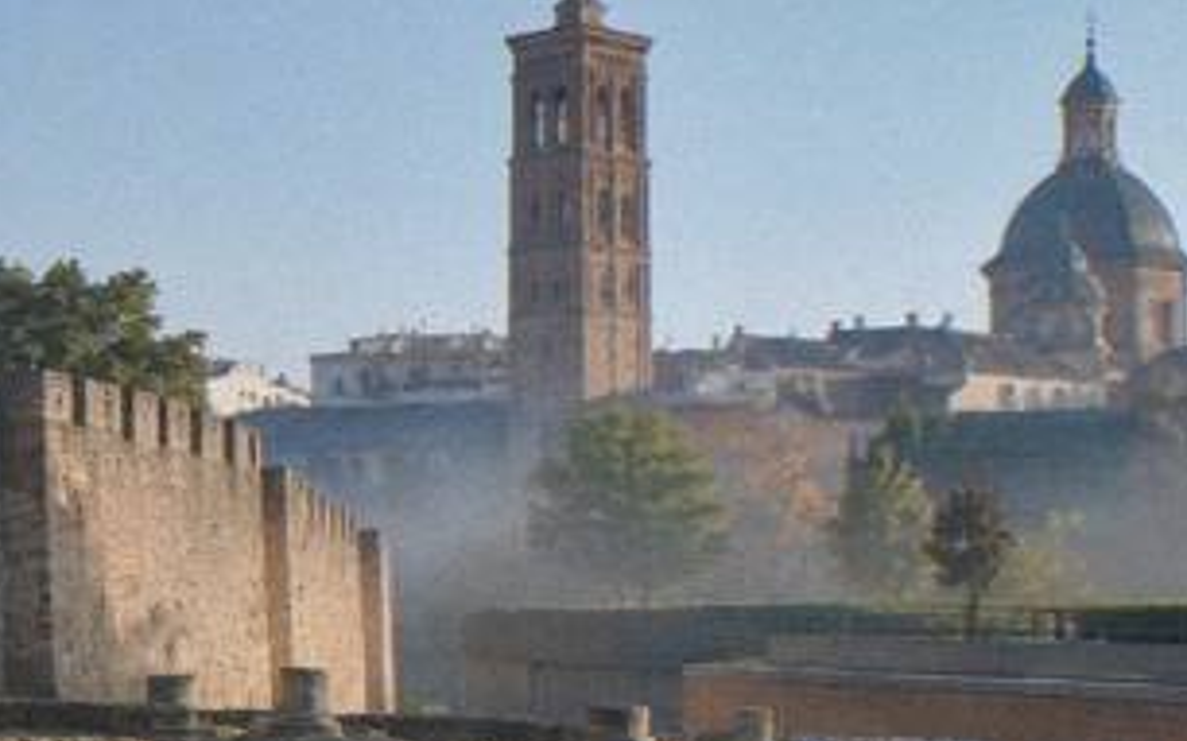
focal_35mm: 70
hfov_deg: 29.3
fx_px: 2264
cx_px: 698
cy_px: 582
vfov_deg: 18.4
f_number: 5.6
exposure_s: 1/640
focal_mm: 35
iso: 400
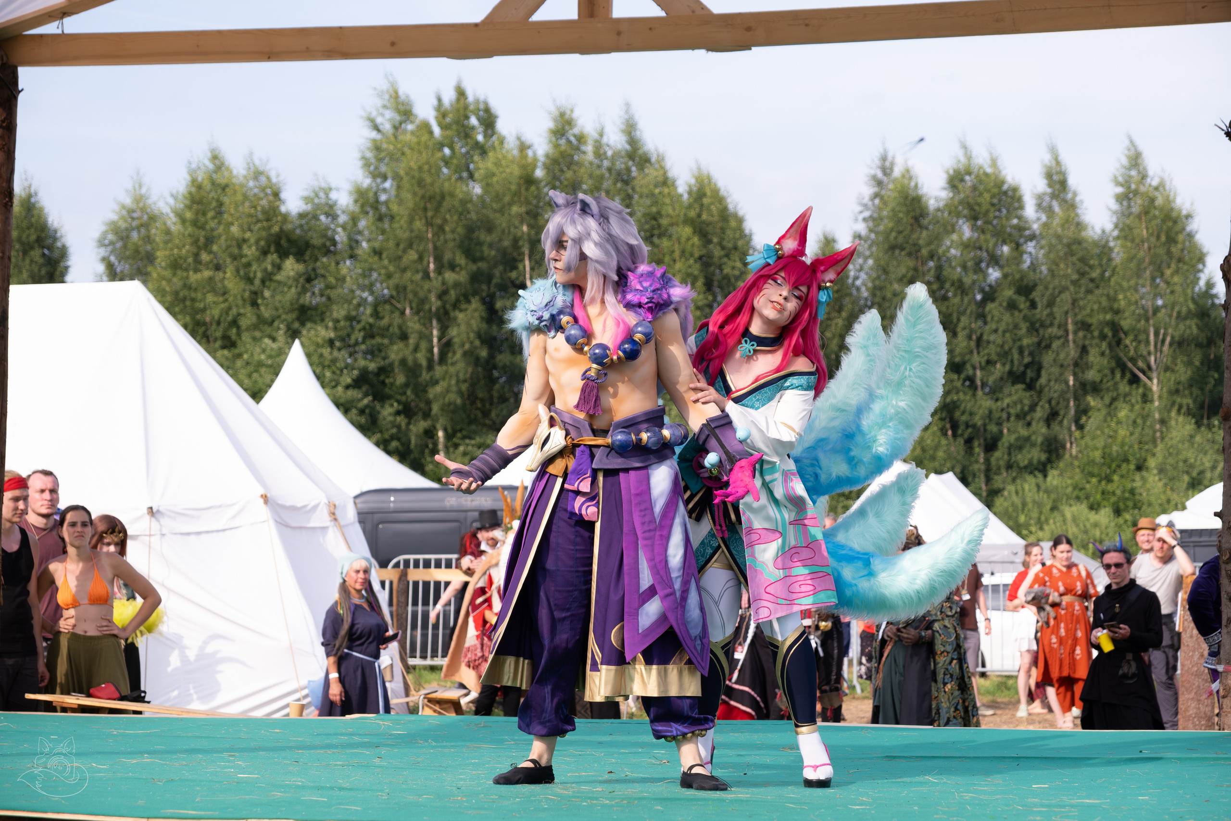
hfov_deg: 27.7
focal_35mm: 73
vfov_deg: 18.7
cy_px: 410
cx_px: 616
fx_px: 2496
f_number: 4
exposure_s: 1/1000
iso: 250
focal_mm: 48.5
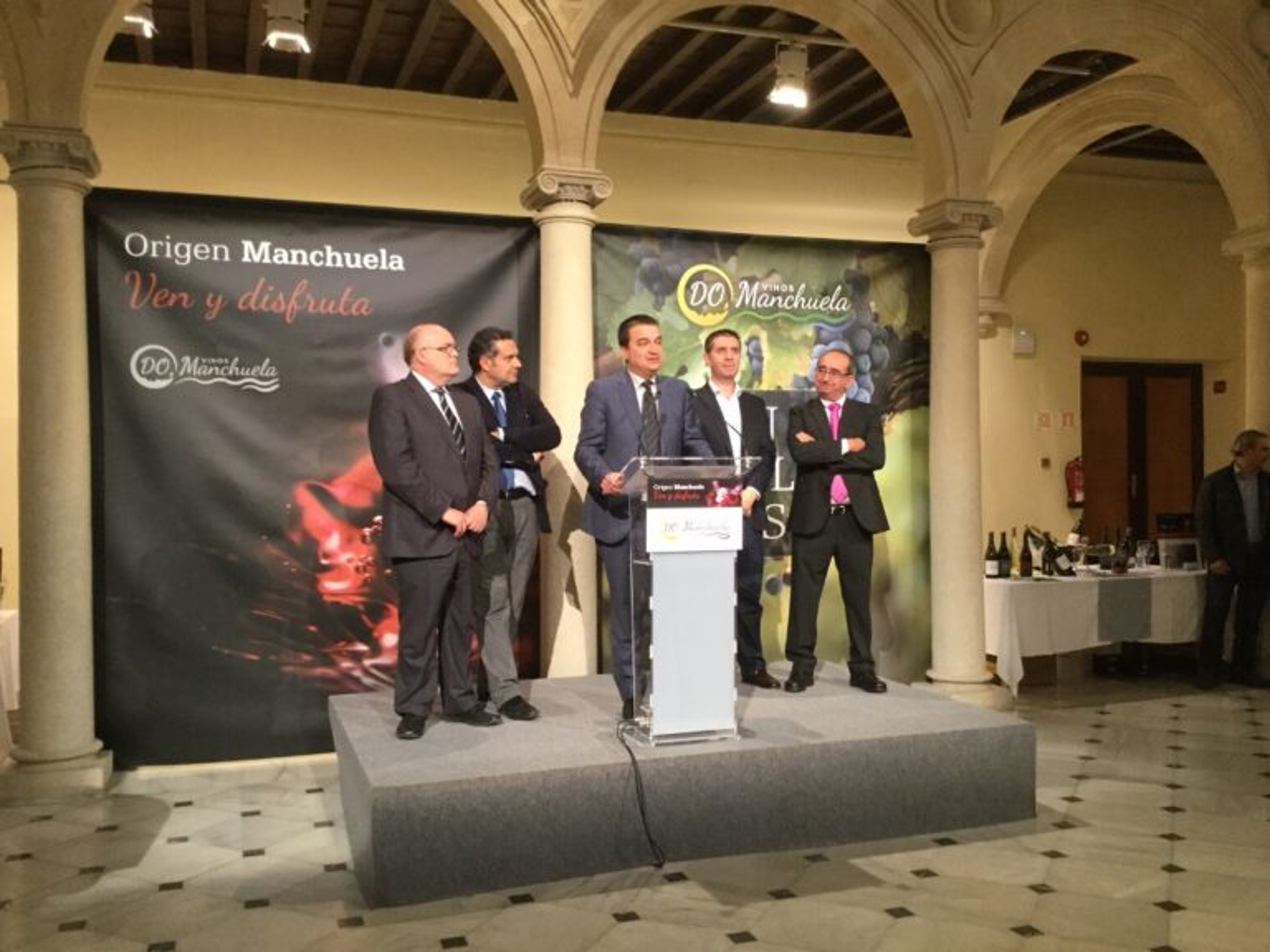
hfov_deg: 58.4
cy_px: 476
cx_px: 635
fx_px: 1137
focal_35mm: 31
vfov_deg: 45.4
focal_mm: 3.3
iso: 160
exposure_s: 1/33
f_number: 2.4
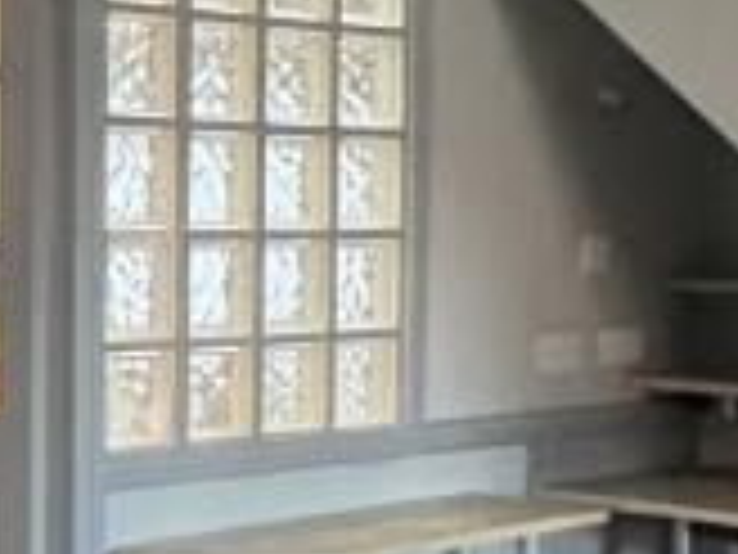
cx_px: -50
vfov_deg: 18.2
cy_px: 351
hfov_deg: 22.9
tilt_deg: -4.1
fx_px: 1727
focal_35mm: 81
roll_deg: +0.1
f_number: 1.8
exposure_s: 1/34
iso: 1250
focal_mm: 1.57
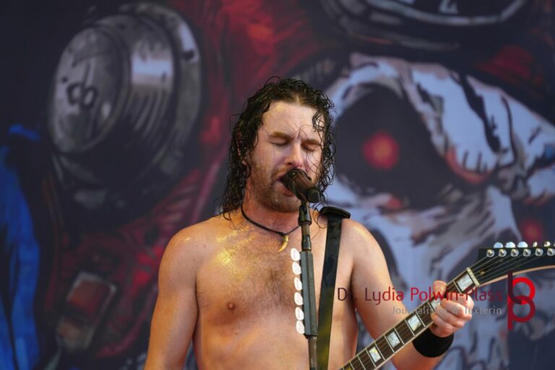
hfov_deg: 9.5
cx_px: 278
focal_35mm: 216
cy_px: 185
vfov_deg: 6.4
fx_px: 3330
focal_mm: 144
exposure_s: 1/250
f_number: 5.6
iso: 320
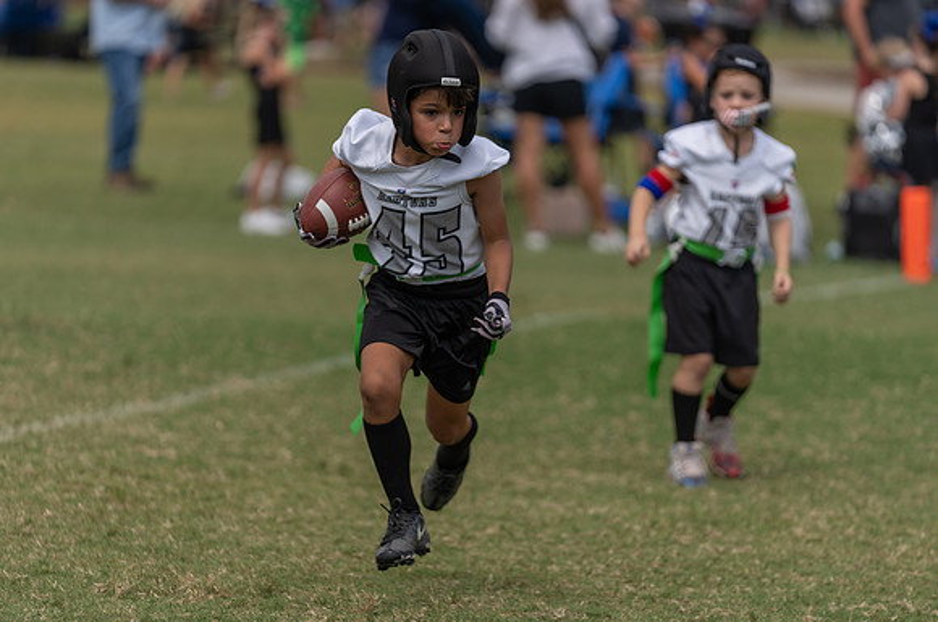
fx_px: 5910
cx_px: 407
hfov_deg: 9.1
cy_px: 353
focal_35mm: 227
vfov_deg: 6.0
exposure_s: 1/2500
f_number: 2.8
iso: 100
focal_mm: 200
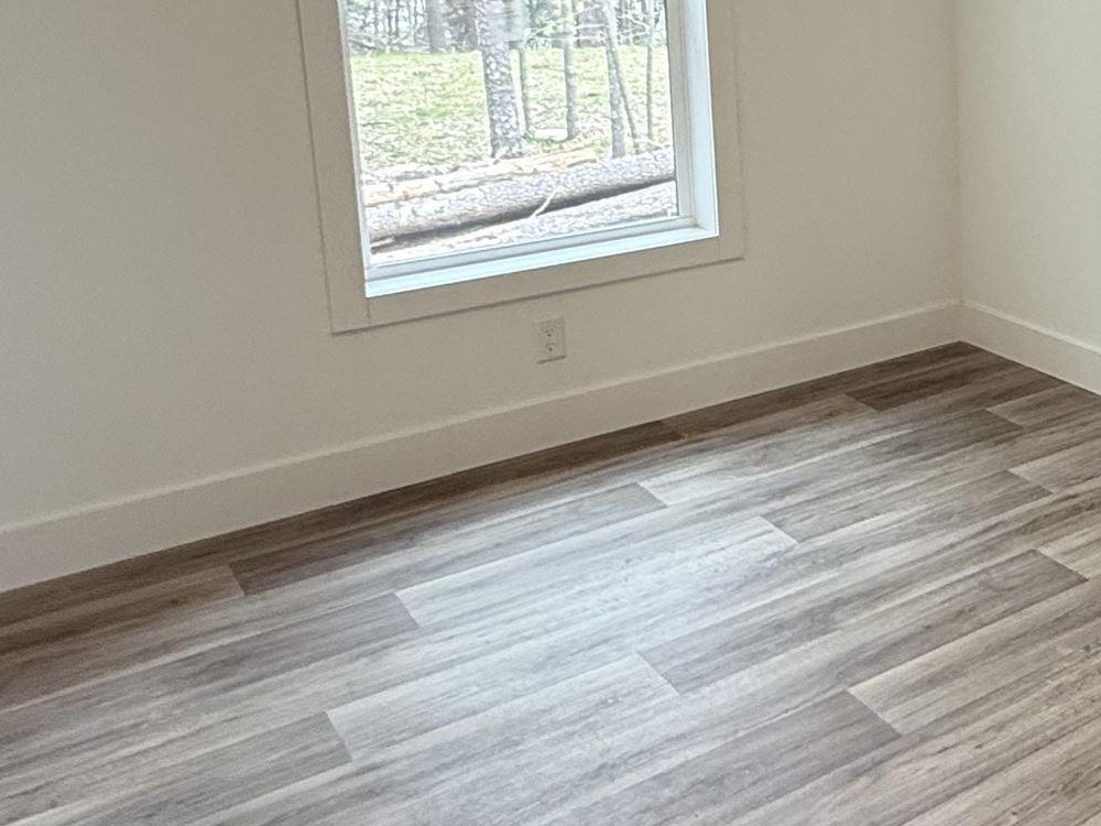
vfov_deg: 32.3
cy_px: 124
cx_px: 1208
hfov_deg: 37.0
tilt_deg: -9.2
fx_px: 1368
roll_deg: -0.4
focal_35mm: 43
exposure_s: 1/120
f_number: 2.2
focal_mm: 2.22
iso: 160
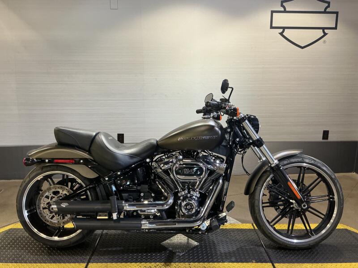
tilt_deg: -10.5
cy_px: 134
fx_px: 300
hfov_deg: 61.7
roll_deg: -0.3
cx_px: 179
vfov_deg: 48.2
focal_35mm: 29
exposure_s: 1/60
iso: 80
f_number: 1.8
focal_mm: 3
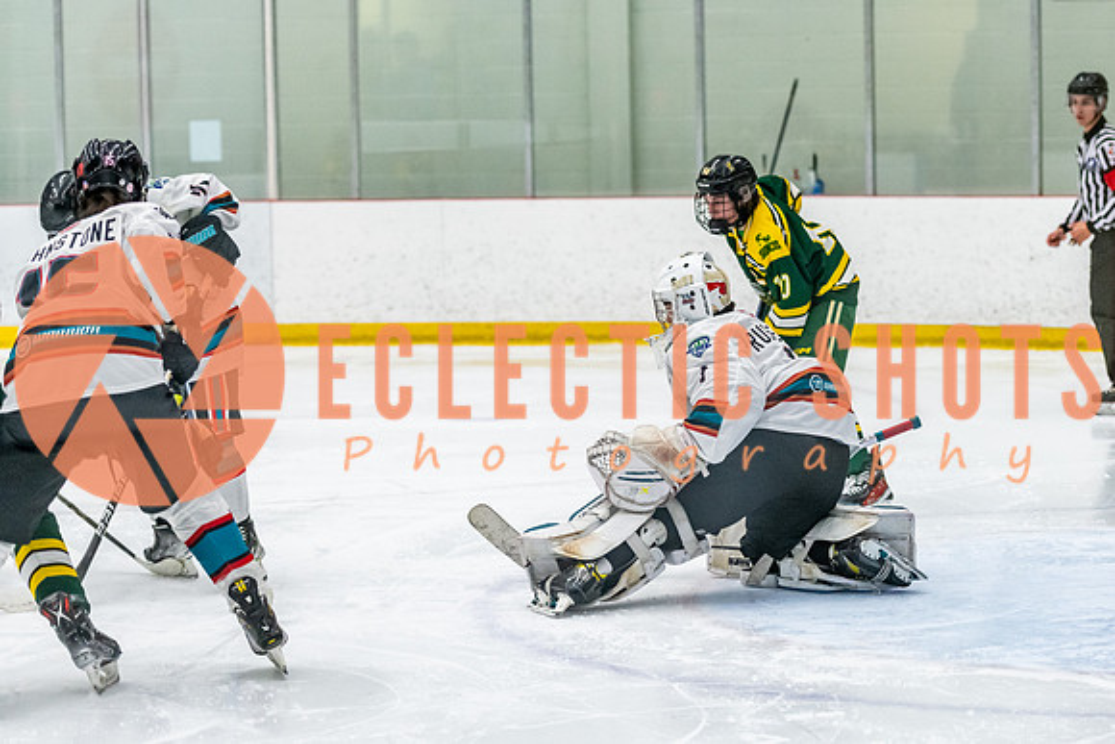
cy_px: 372
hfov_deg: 17.1
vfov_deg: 11.5
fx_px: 3694
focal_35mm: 119
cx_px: 704
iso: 4000
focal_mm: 90
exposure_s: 1/800
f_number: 2.8
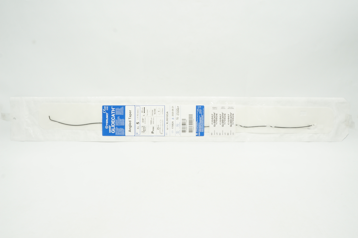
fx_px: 298
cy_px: 119
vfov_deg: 43.5
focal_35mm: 30
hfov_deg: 62.0
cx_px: 179
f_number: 13
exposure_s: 1/13
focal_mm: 20
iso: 400
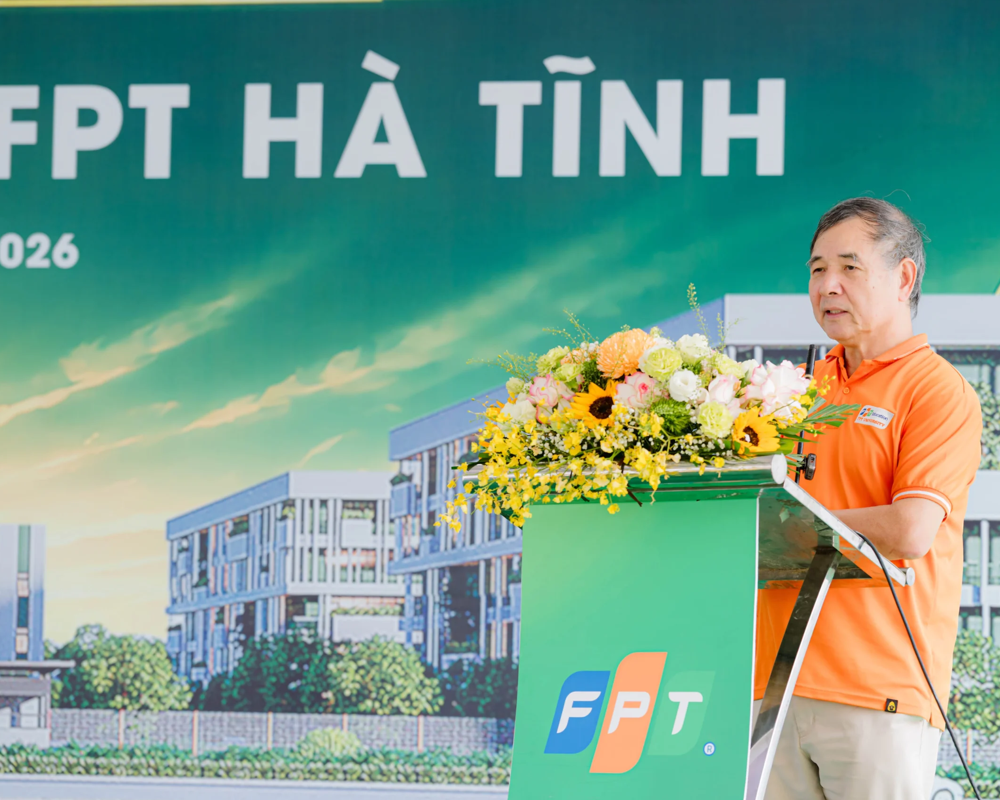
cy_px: 398
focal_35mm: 128
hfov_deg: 15.1
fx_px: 3779
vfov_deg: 12.1
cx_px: 539
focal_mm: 112.6
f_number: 4
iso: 100
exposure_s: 1/200
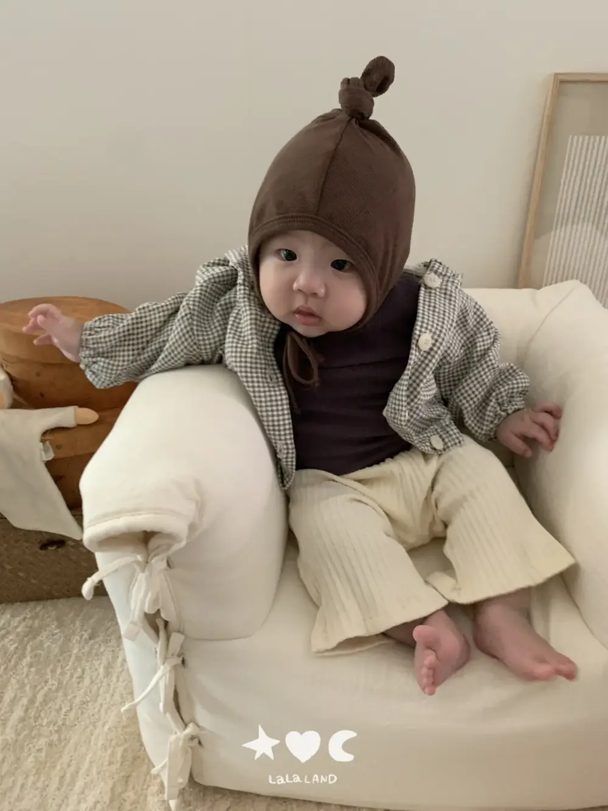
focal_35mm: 26
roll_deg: -0.8
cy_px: 406
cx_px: 304
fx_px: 609
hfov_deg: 53.1
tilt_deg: -31.6
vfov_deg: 67.3
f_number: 1.8
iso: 800
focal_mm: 4.25
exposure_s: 1/30
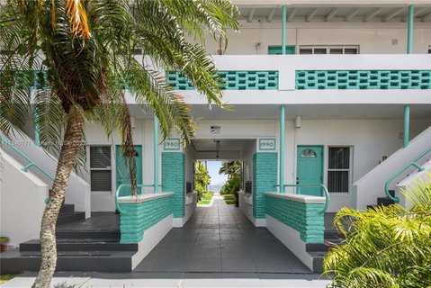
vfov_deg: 73.8
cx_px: 216
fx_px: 192
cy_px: 144
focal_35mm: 16
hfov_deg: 96.7
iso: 250
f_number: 8
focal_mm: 16
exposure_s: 1/320
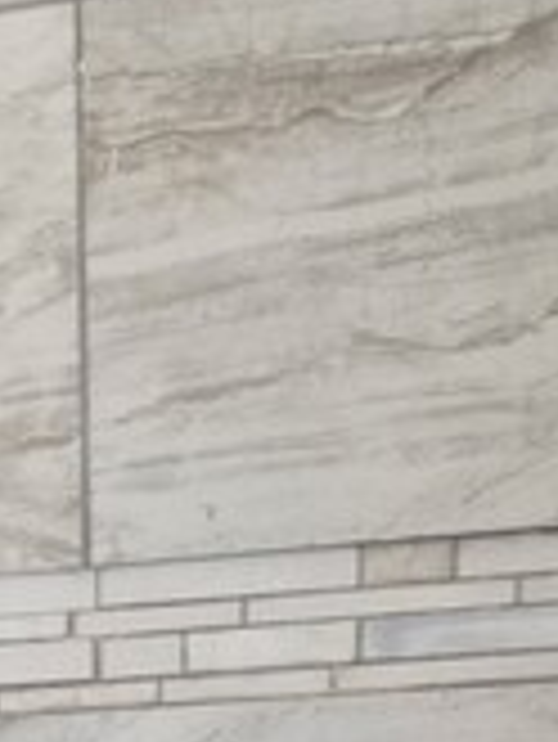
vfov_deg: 17.8
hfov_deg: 14.6
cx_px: -324
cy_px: 1252
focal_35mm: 93
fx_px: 1996
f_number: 1.8
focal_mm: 5.4
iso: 250
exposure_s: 1/120
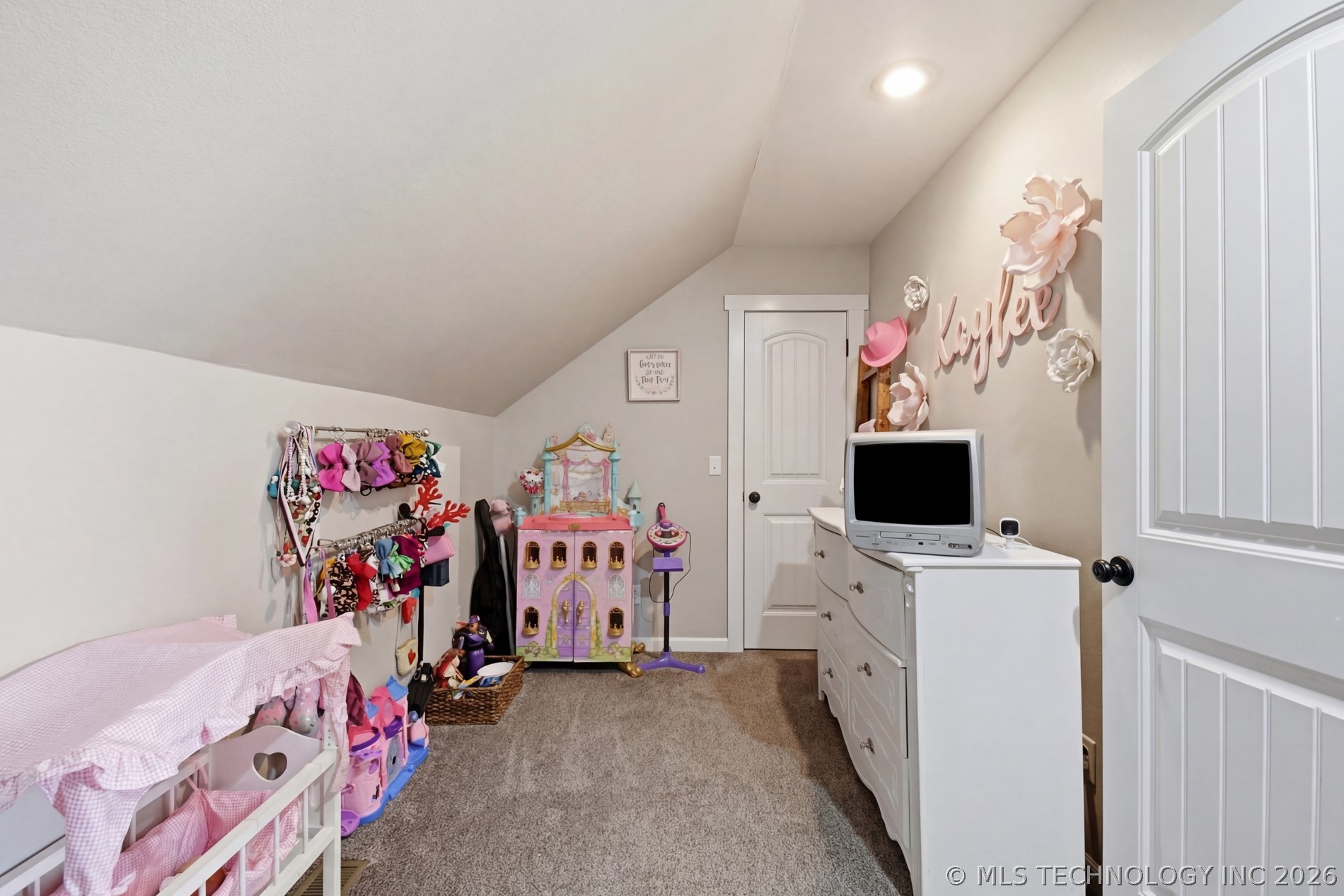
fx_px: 560
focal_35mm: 15
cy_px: 448
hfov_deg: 100.4
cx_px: 672
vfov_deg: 77.3
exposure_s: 1/3.33
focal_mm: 10
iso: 250
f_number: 13
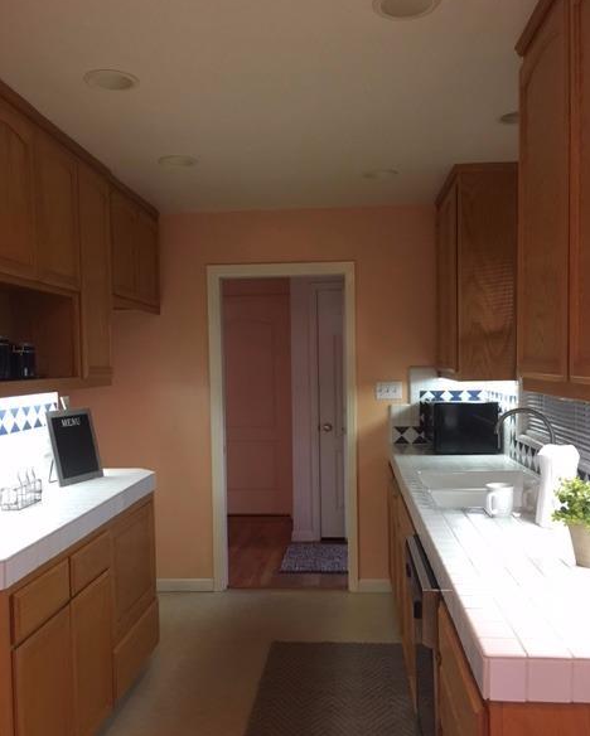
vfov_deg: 57.1
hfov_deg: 47.2
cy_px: 396
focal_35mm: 31
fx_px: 676
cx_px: 301
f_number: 2.2
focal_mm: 4.15
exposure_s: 1/30
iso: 200
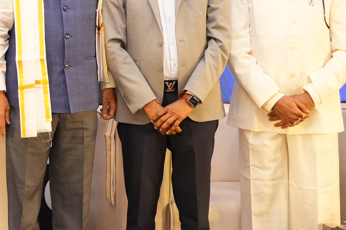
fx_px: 759
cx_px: -45
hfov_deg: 23.9
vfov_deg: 16.9
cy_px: 5
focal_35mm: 79
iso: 2000
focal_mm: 24
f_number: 4
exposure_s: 1/160
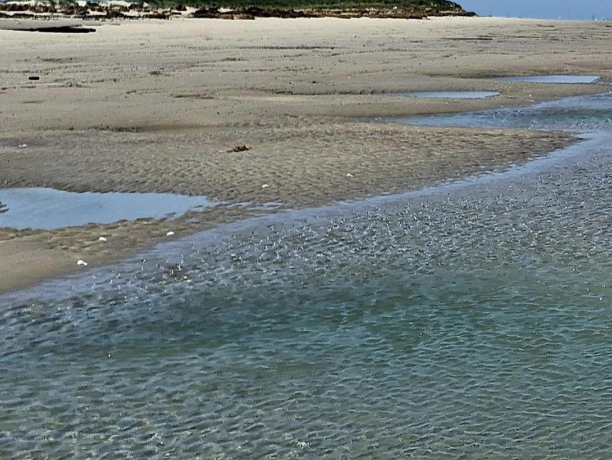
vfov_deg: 17.9
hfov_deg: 19.8
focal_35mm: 81
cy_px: 25
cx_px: 994
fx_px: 1432
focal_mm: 5.4
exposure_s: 1/10000
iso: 80
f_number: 1.8
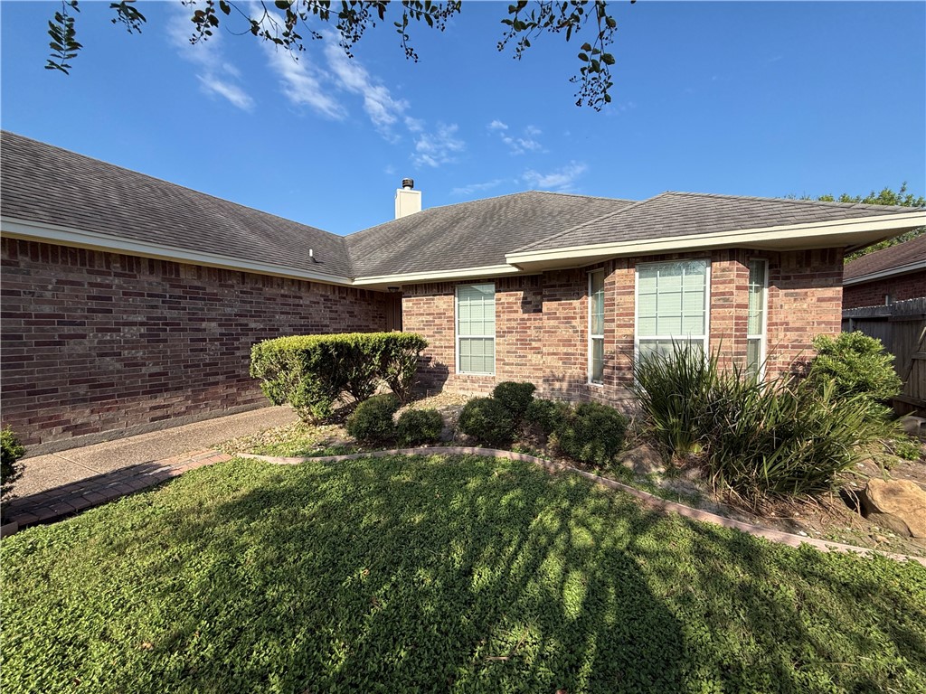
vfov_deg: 85.7
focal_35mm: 14
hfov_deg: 102.1
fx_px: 375
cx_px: 463
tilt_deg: -2.3
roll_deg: +0.5
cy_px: 347
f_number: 2.2
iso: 50
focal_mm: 2.22
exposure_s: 1/1572
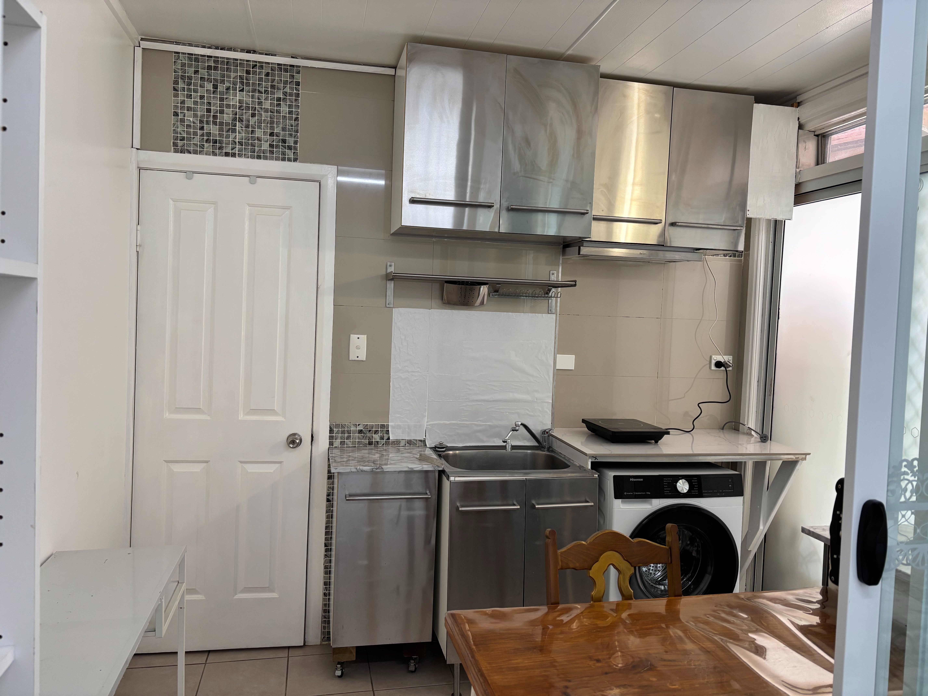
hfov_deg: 67.3
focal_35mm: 26
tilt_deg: -2.5
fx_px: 697
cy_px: 348
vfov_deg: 53.1
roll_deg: -1.8
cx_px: 464
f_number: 1.6
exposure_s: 1/100
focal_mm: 5.96
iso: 100
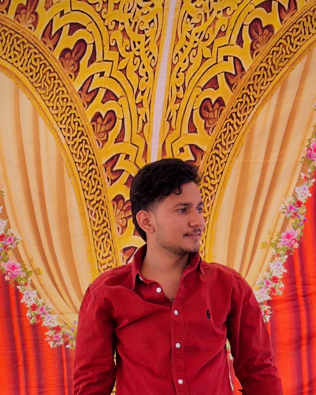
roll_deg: +1.7
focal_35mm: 107
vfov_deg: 17.5
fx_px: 1251
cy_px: 400
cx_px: 179
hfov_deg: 14.4
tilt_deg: -2.3
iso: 80
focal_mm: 6.76
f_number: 1.78
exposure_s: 1/574
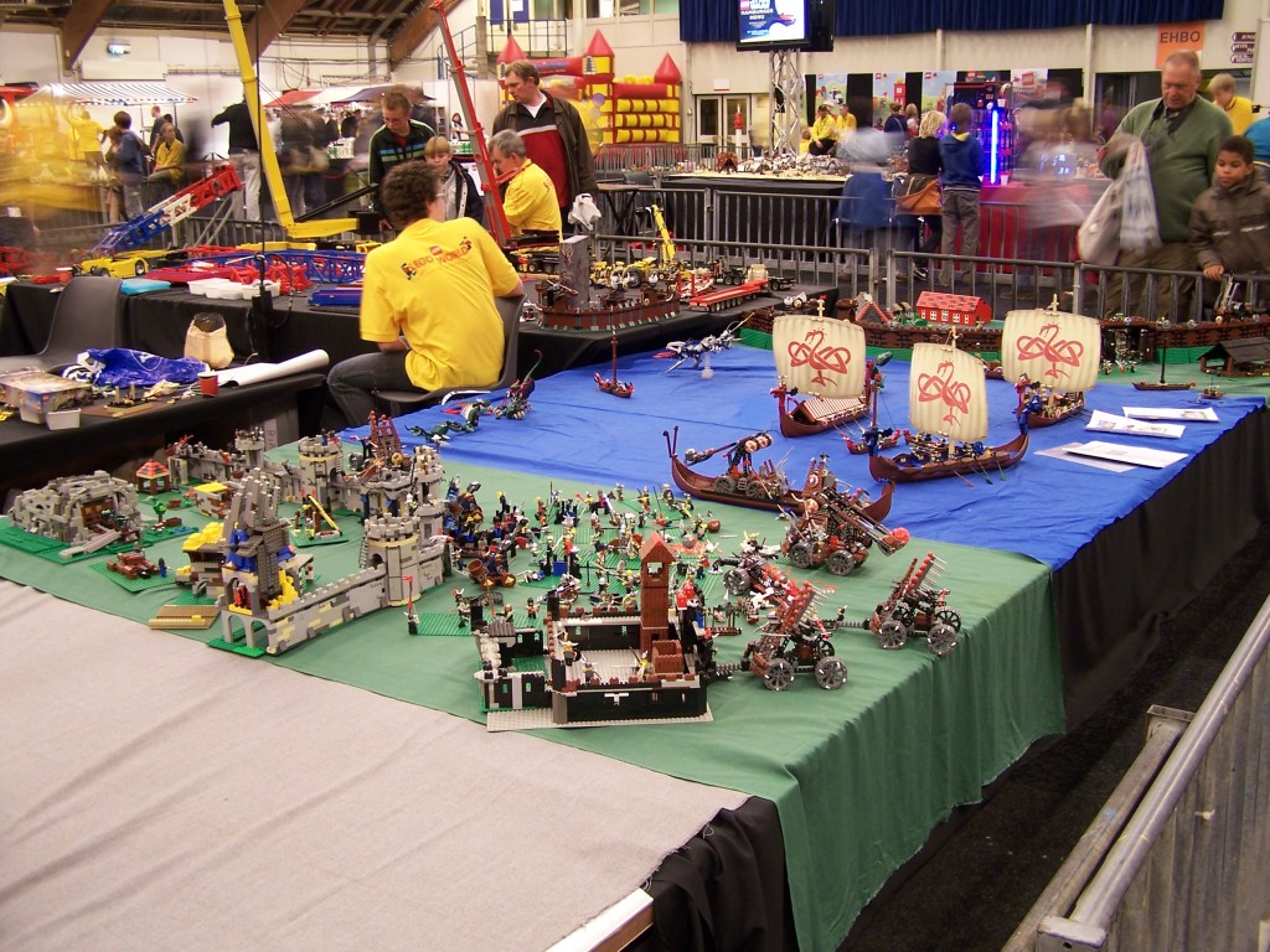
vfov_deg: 37.7
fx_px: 1394
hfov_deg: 49.0
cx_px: 635
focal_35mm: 38
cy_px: 476
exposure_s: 1/2
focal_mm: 6.3
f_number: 2.8
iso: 80
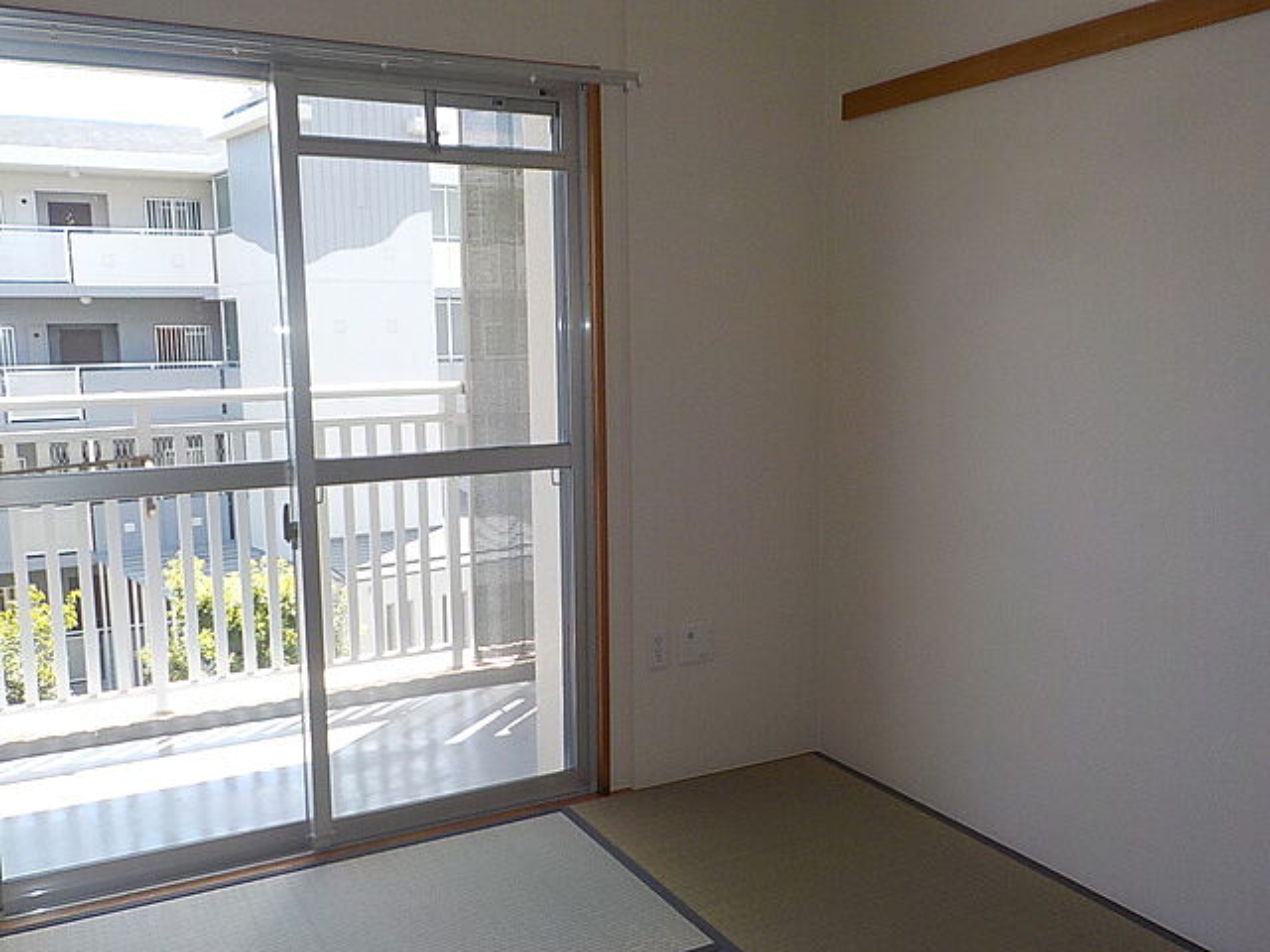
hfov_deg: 60.0
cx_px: 635
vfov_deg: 46.8
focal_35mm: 30
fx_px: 1101
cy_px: 476
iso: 125
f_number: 3.3
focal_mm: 4.1
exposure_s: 1/200
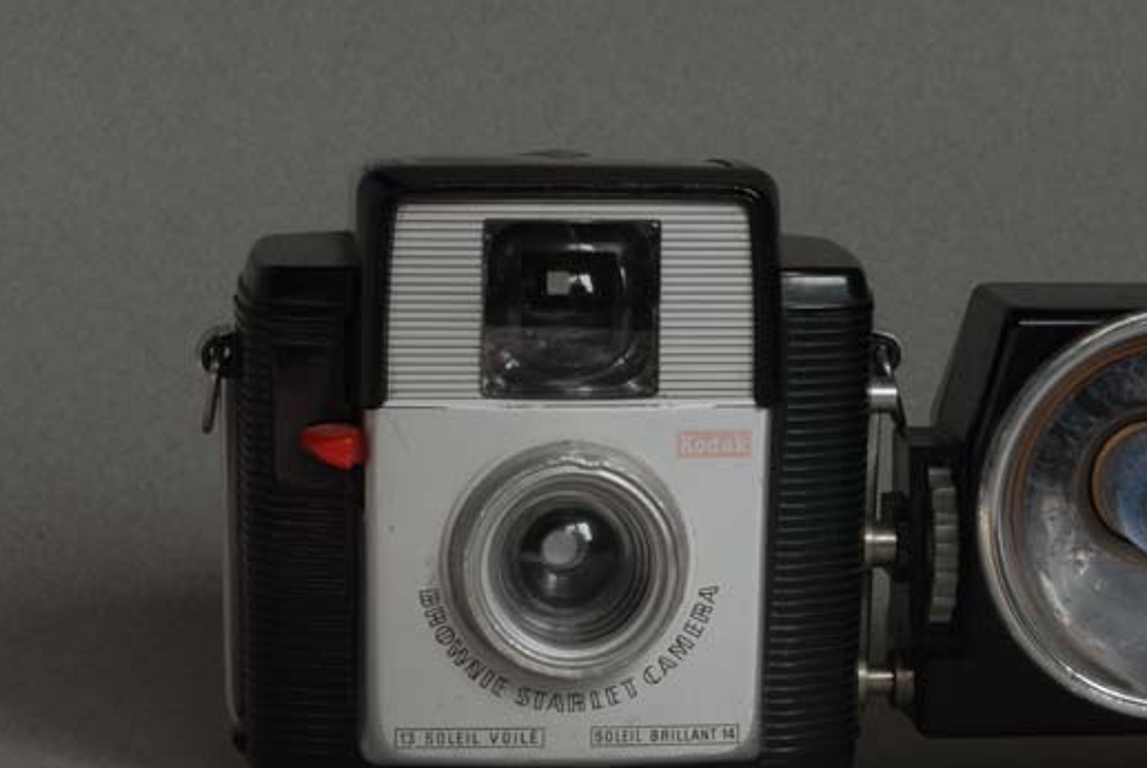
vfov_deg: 20.9
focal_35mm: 65
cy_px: 499
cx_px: 788
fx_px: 2073
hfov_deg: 30.6
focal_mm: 28
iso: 200
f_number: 16
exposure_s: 1/20
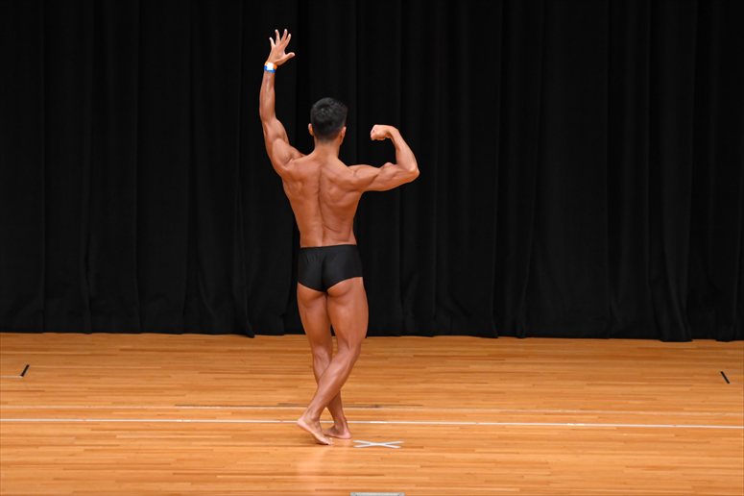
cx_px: 372
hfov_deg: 9.2
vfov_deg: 6.1
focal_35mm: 225
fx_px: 4648
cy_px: 248
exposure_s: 1/400
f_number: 5.6
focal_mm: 150
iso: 3200
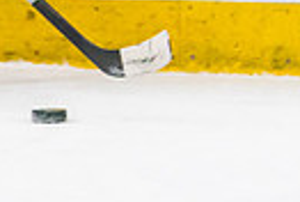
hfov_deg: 2.3
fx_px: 7500
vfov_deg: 1.5
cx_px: -238
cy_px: -185
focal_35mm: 898
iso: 3200
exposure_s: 1/1250
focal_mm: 136
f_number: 2.8
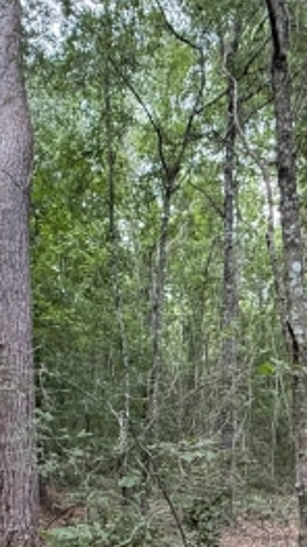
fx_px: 537
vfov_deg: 51.1
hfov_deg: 31.9
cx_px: 141
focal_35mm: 37
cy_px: 429
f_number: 2.2
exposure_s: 1/91
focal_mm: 2.22
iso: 320
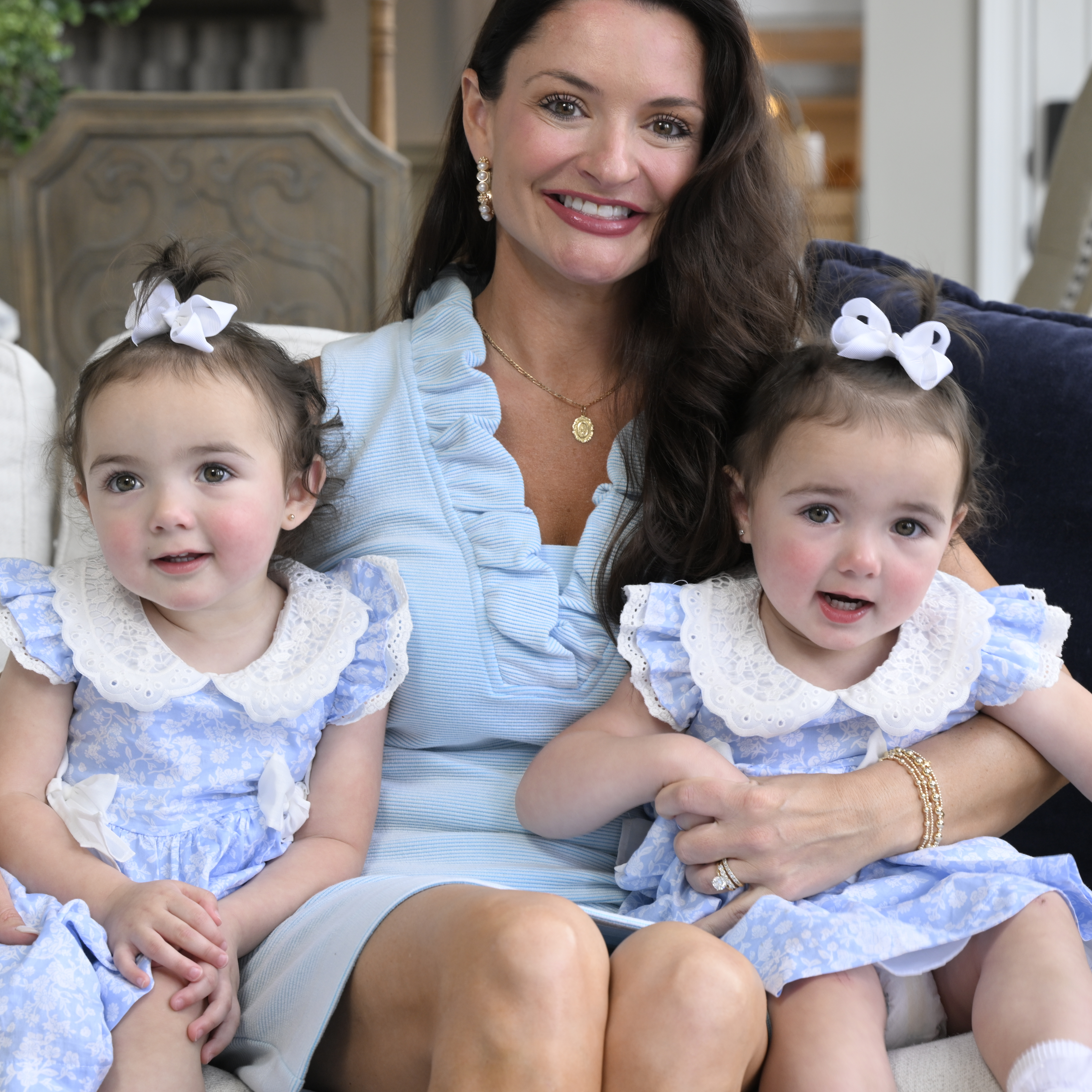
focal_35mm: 103
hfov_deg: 16.9
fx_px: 3676
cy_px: 498
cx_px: 474
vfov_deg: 16.9
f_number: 6.3
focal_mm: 74
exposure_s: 1/100
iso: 400
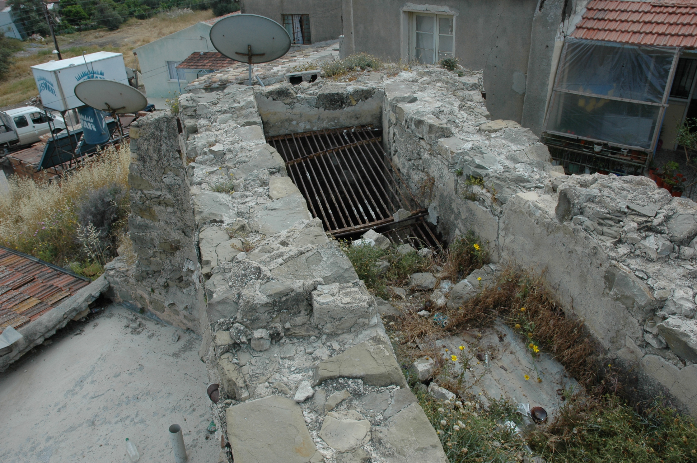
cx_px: 348
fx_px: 522
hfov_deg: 67.4
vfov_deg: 47.8
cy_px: 232
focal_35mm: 27
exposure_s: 1/320
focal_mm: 18
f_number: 9
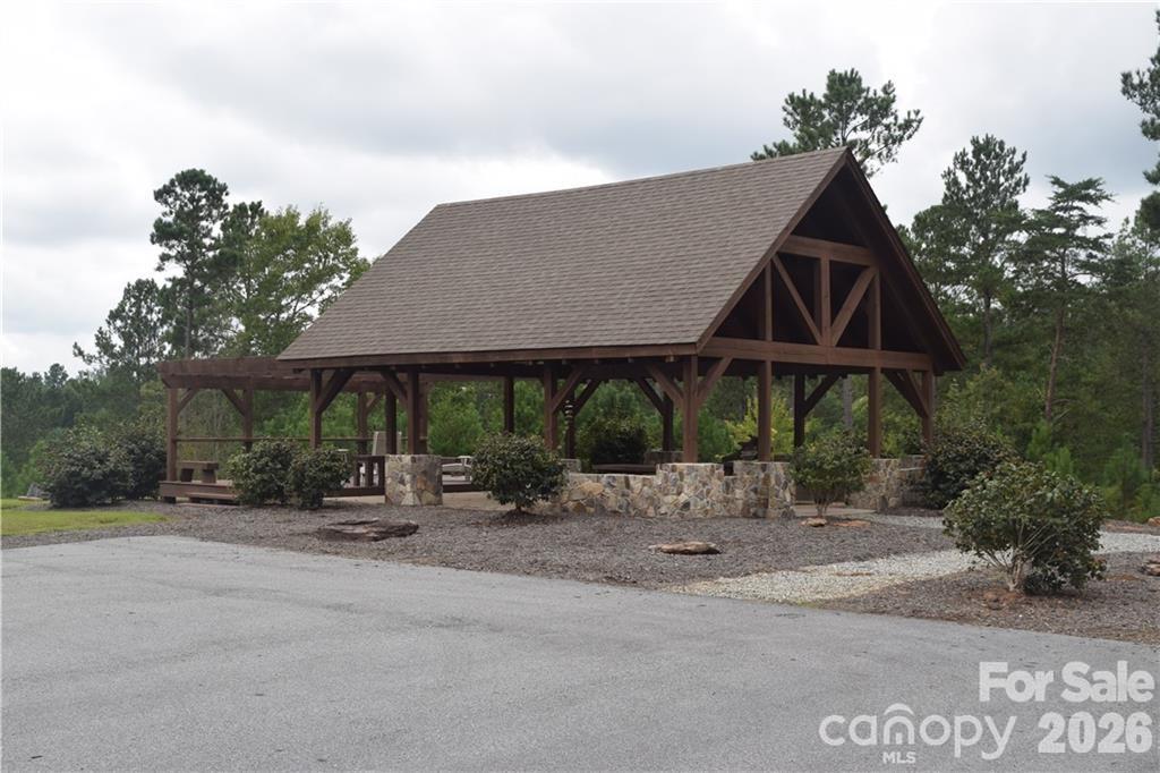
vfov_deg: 29.8
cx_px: 580
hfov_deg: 43.6
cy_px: 386
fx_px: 1449
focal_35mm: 45
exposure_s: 1/200
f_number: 9
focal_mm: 30
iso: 100
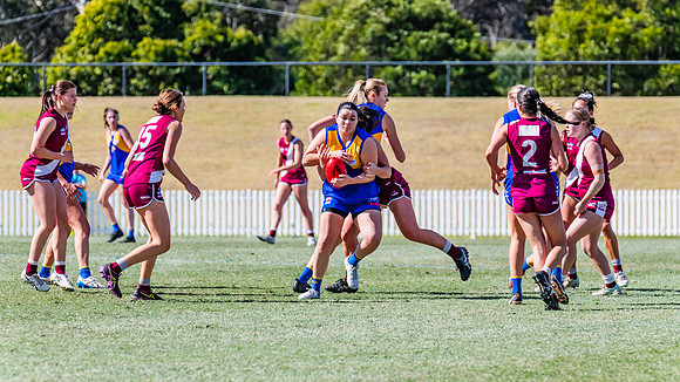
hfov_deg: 5.7
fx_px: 6846
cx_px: 340
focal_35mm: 380
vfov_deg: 3.2
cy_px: 191
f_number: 9
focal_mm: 360
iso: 800
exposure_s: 1/1600
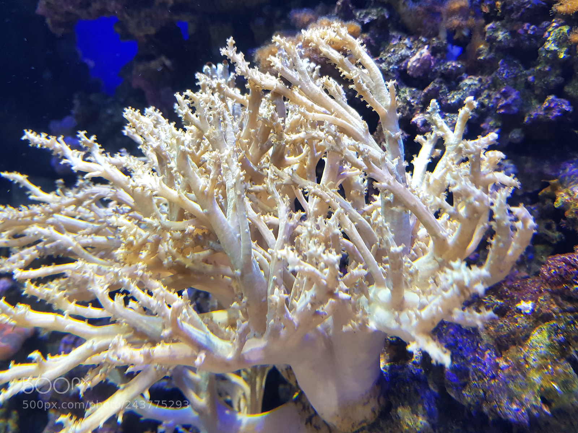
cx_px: 289
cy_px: 216
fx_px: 434
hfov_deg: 67.3
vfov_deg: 53.1
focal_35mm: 26
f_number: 1.7
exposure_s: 1/60
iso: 125
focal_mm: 4.2
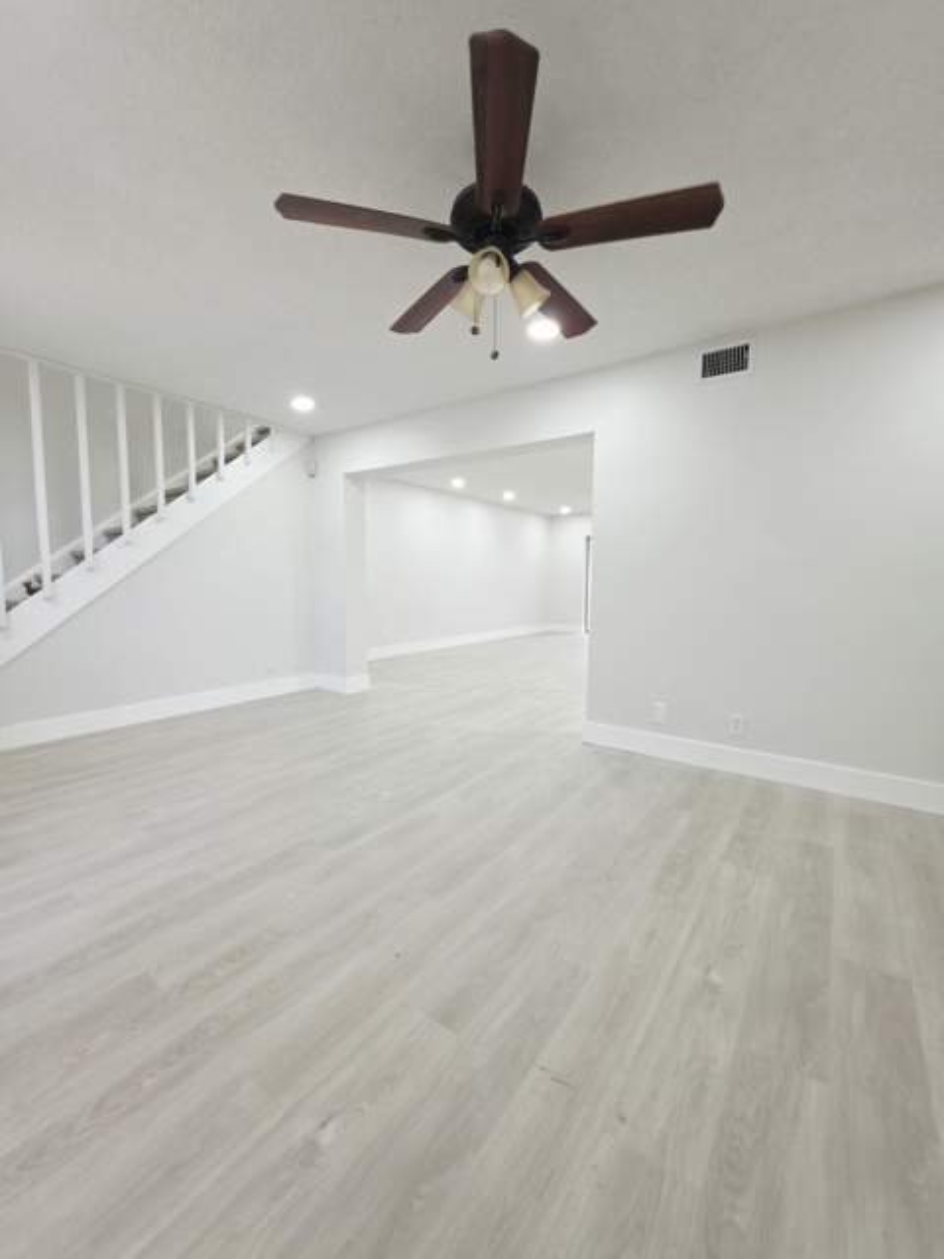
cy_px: 630
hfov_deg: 89.9
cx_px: 472
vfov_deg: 106.2
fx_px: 473
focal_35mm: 13
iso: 160
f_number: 1.9
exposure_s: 1/120
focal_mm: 2.2
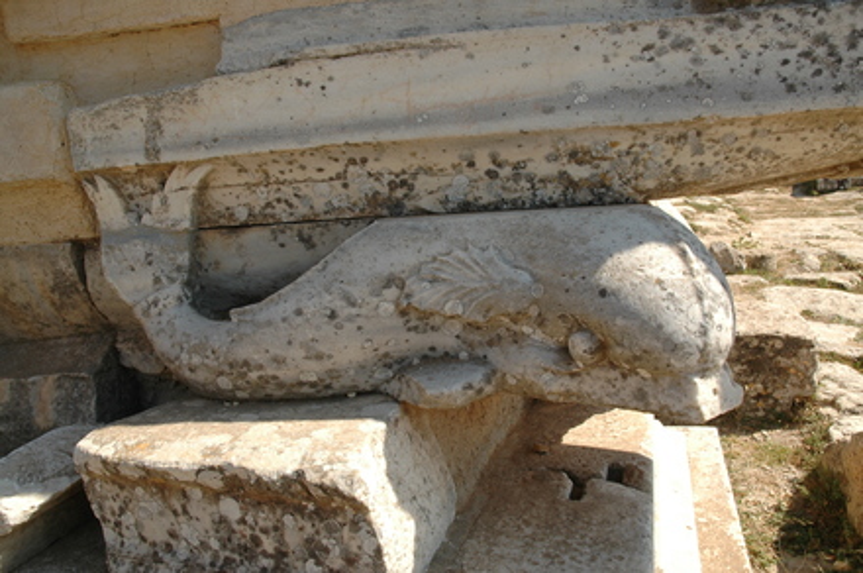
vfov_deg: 47.8
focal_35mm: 27
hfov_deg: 67.5
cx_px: 432
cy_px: 286
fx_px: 646
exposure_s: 1/320
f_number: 9
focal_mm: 18
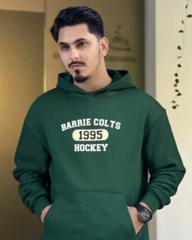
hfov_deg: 16.9
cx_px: 89
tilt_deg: +4.6
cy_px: 139
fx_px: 646
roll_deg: -0.8
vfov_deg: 21.0
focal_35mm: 91
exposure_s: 1/40
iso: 200
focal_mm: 9
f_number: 2.8
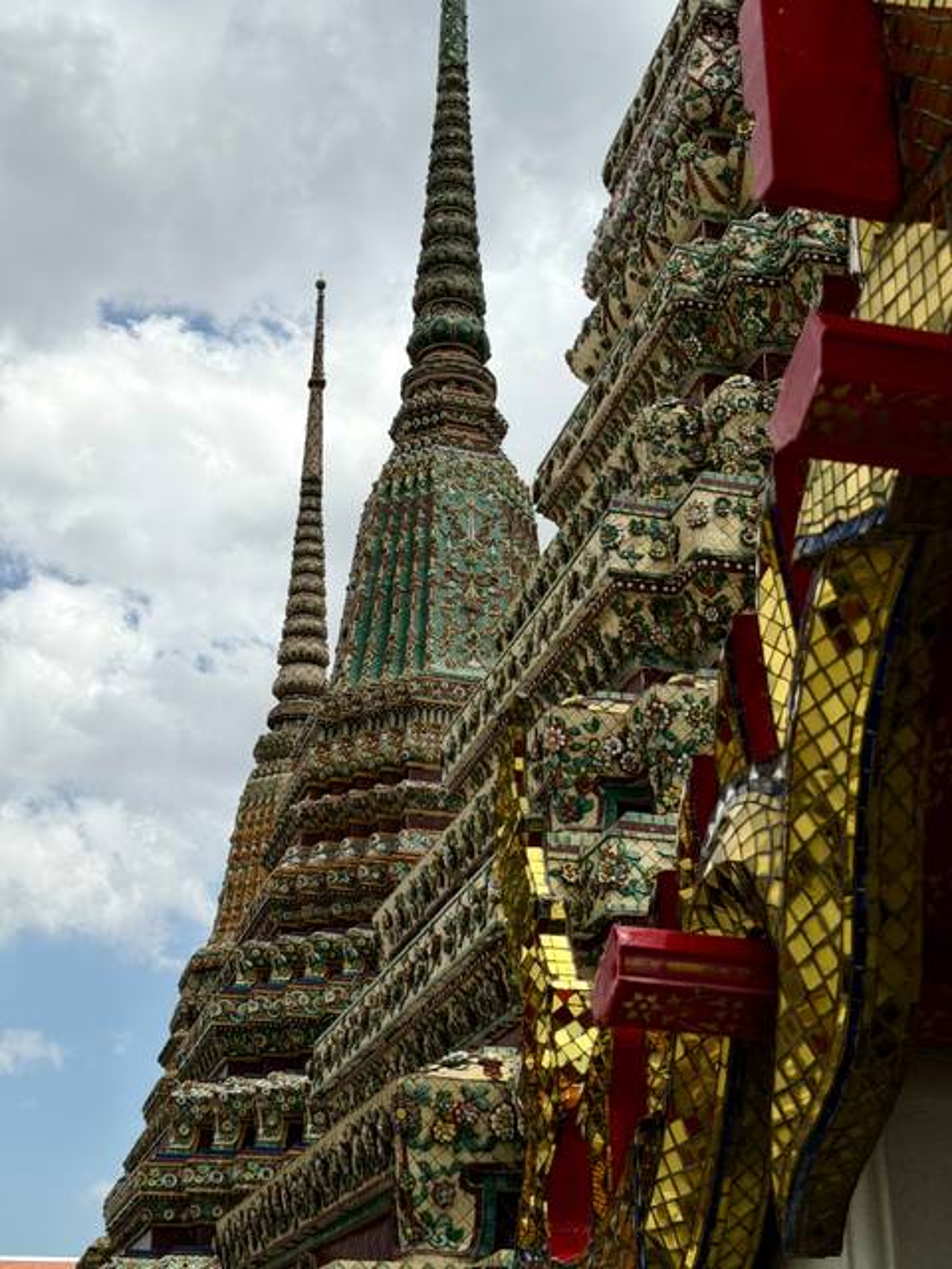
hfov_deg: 30.3
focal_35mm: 48
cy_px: 634
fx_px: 1760
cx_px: 476
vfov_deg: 39.7
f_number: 1.78
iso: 64
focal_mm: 6.76
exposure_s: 1/7143
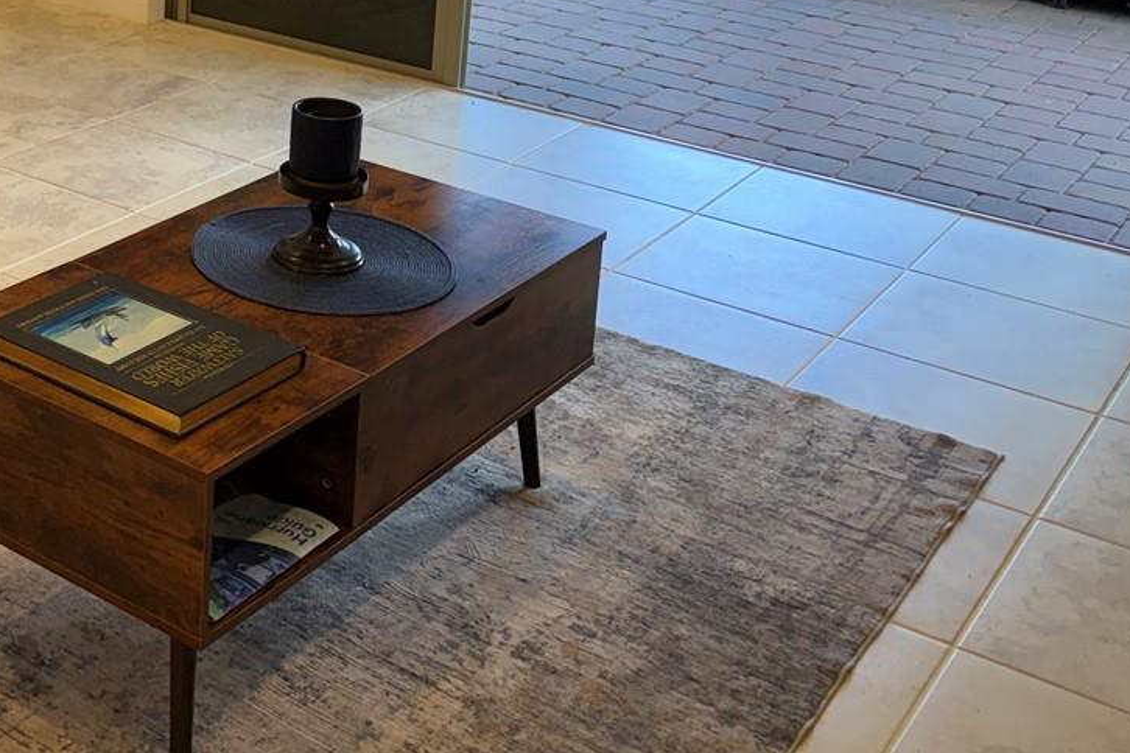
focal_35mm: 55
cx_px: 68
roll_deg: -1.2
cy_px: -54
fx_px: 1726
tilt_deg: -13.0
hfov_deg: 33.9
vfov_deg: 23.3
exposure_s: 1/120
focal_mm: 6.76
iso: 160
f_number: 1.78
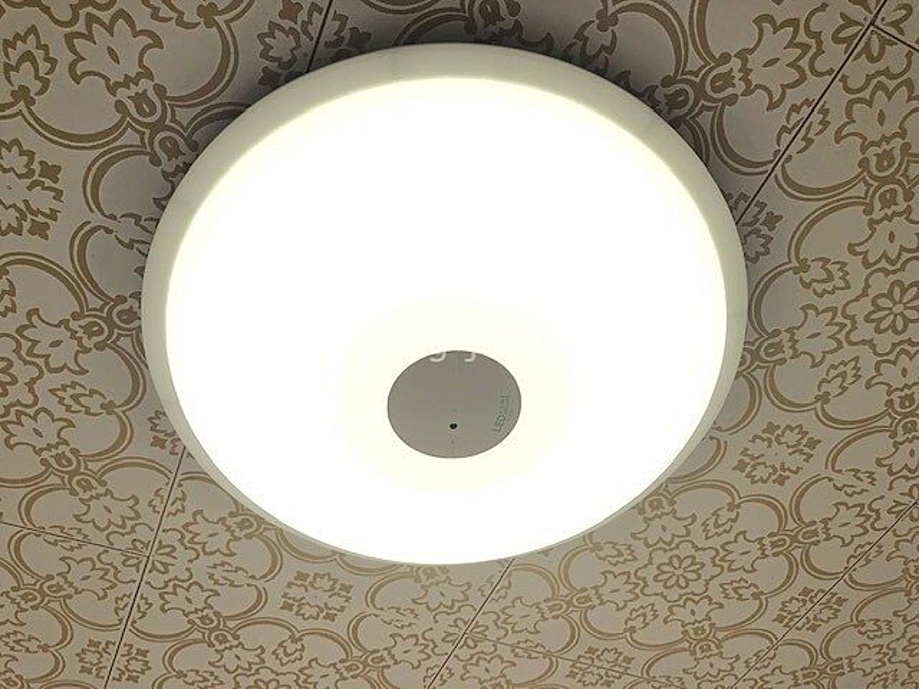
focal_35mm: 28
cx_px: 460
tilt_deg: +62.0
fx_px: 743
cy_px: 344
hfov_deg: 63.4
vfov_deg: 49.7
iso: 20
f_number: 1.8
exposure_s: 1/322
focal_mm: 3.99
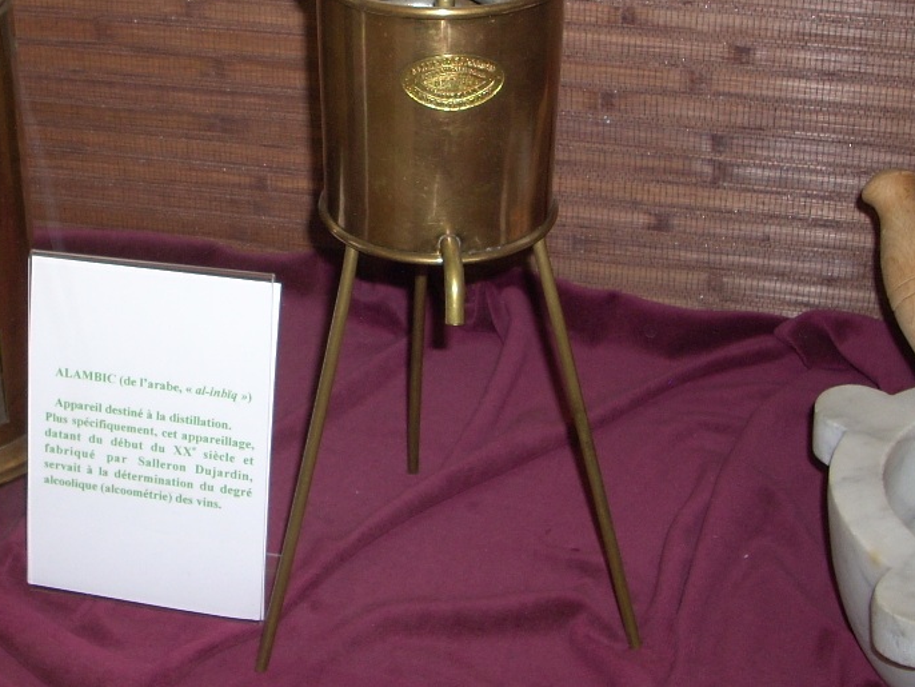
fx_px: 1825
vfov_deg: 21.2
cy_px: 197
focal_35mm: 69
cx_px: 241
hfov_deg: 27.8
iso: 64
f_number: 2.8
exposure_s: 1/60
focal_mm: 6.2
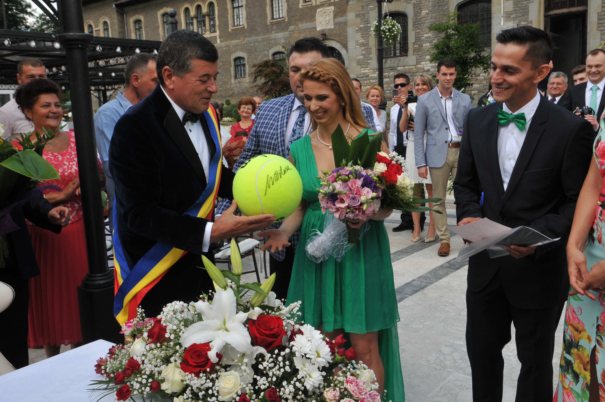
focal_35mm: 34
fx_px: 579
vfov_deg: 38.3
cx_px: 302
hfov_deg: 55.2
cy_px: 201
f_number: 8
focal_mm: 23
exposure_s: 1/250
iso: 400
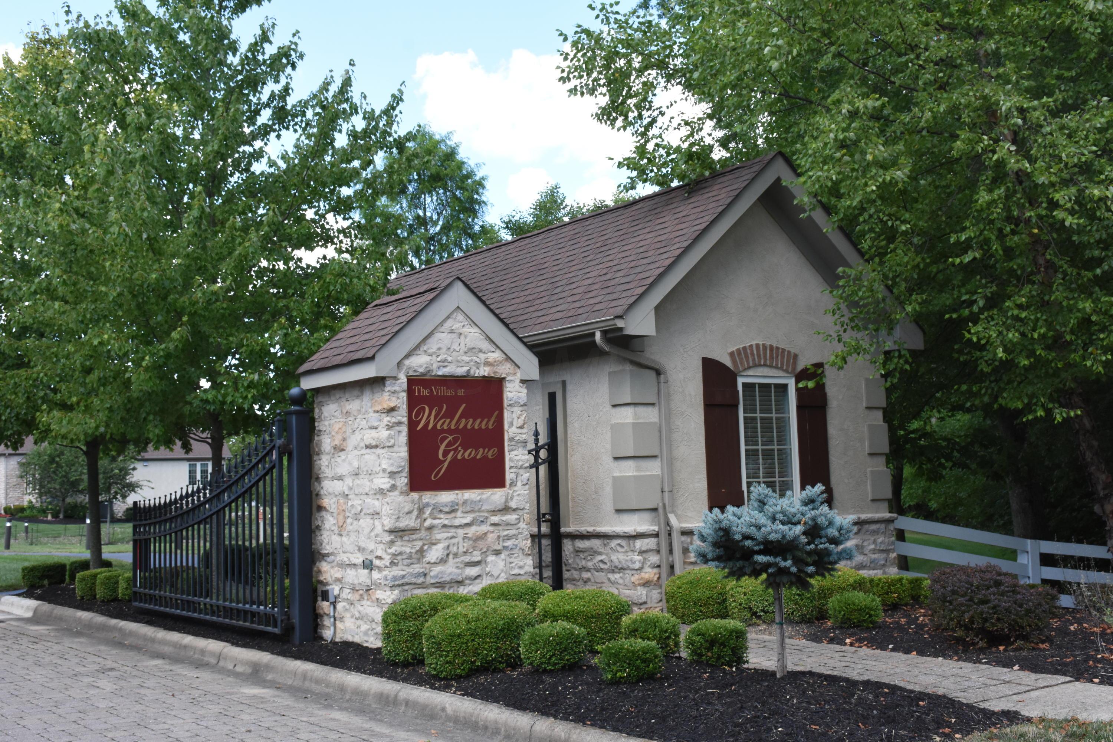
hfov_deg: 47.9
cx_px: 556
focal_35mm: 40
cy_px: 371
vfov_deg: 33.0
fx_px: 1252
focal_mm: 27
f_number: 10
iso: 1000
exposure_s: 1/400
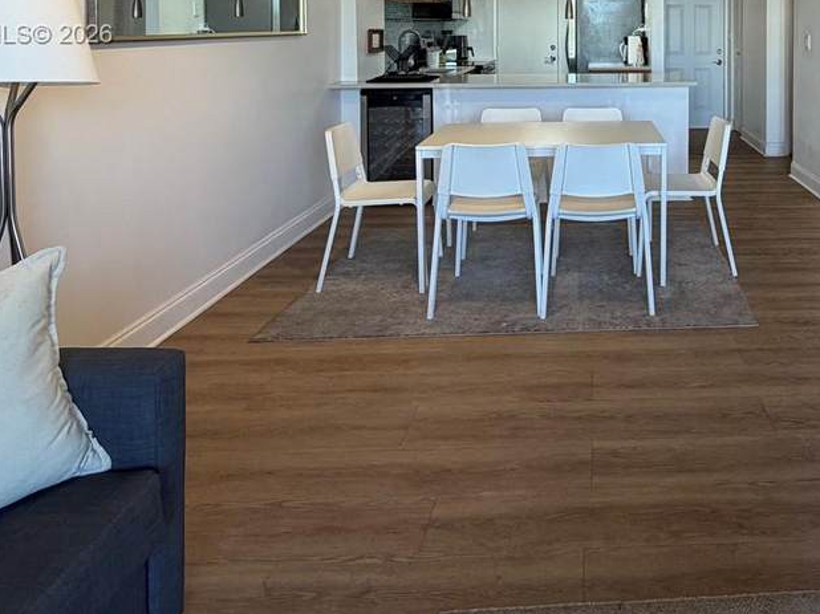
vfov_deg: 43.1
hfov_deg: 57.9
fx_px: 687
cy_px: 36
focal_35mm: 29
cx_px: 632
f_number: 2.2
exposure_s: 1/120
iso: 160
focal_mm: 2.22
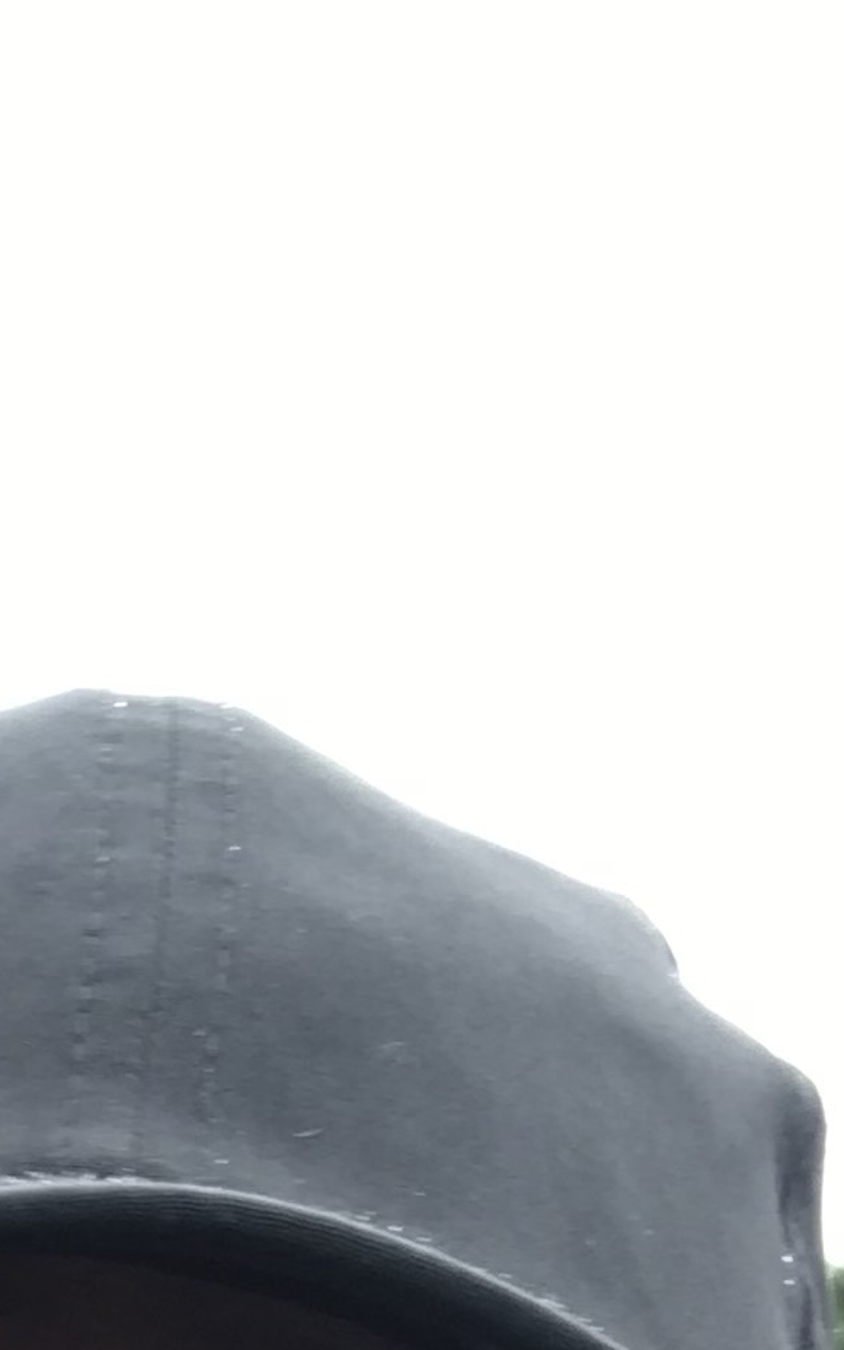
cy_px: 2198
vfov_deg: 16.3
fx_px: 4159
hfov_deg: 10.8
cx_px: -748
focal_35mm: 113
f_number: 2.2
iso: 25
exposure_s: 1/125
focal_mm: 2.87
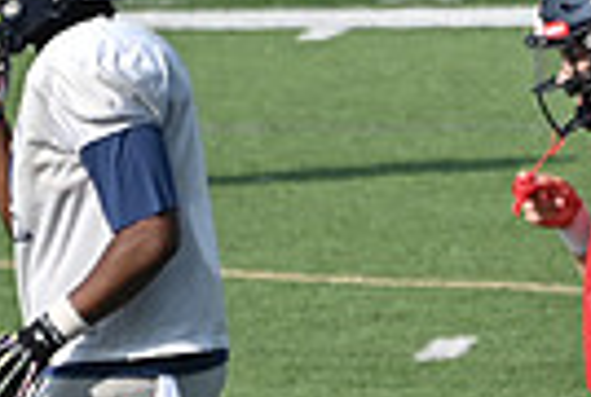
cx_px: 697
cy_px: 324
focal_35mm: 1360
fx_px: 22376
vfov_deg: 1.0
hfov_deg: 1.5
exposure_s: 1/800
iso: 110
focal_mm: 210
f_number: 5.6
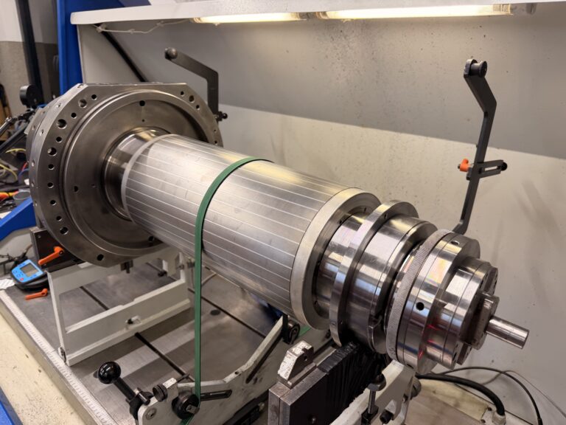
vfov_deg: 56.8
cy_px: 212
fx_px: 392
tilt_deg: -20.9
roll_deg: -3.5
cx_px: 283
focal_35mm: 24
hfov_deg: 71.6
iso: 100
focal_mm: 6.76
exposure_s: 1/100
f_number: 1.78
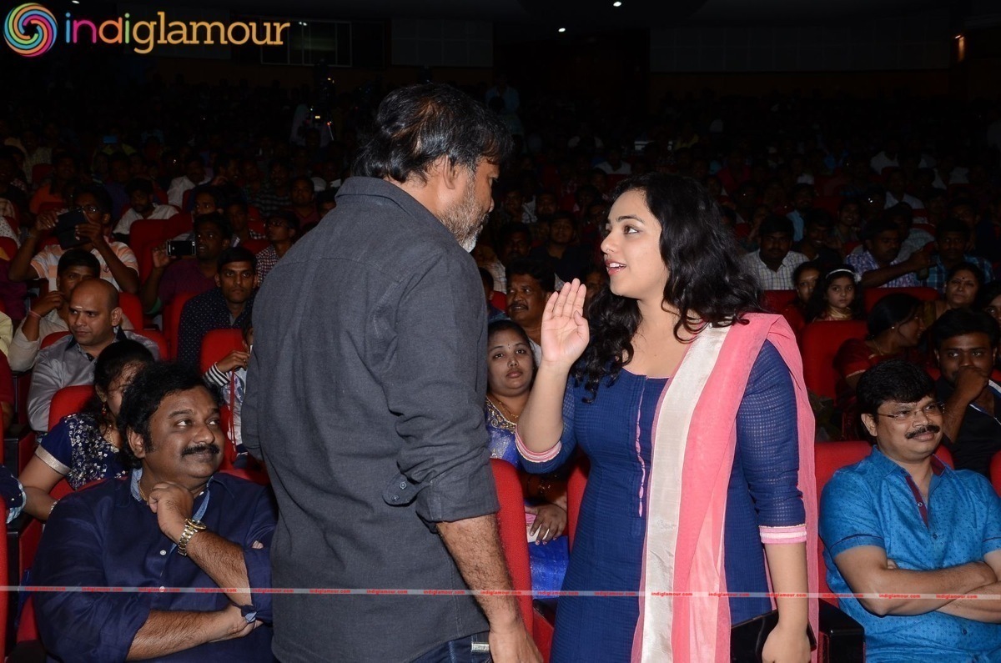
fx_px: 1166
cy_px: 332
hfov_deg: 46.5
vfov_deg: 31.8
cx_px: 500
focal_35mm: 42
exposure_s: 1/125
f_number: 5.6
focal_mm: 28
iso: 500
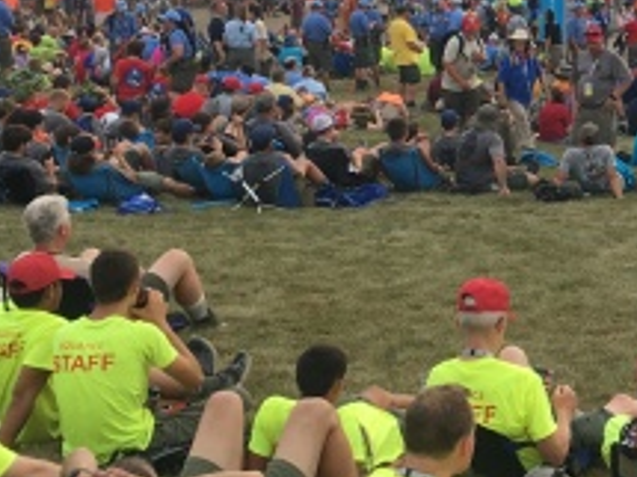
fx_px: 1986
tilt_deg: -8.7
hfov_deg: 17.0
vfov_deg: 13.6
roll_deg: +3.5
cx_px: 859
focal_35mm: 108
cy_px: 41
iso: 25
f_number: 2.2
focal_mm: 4.15
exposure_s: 1/192
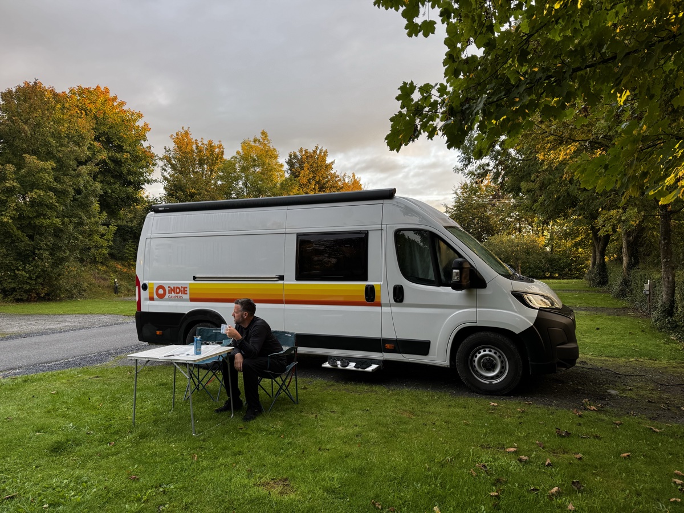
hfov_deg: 71.6
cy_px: 256
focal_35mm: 24
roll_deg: +1.4
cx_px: 342
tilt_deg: +0.4
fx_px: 474
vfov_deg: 56.8
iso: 100
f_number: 1.78
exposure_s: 1/121
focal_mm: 6.76
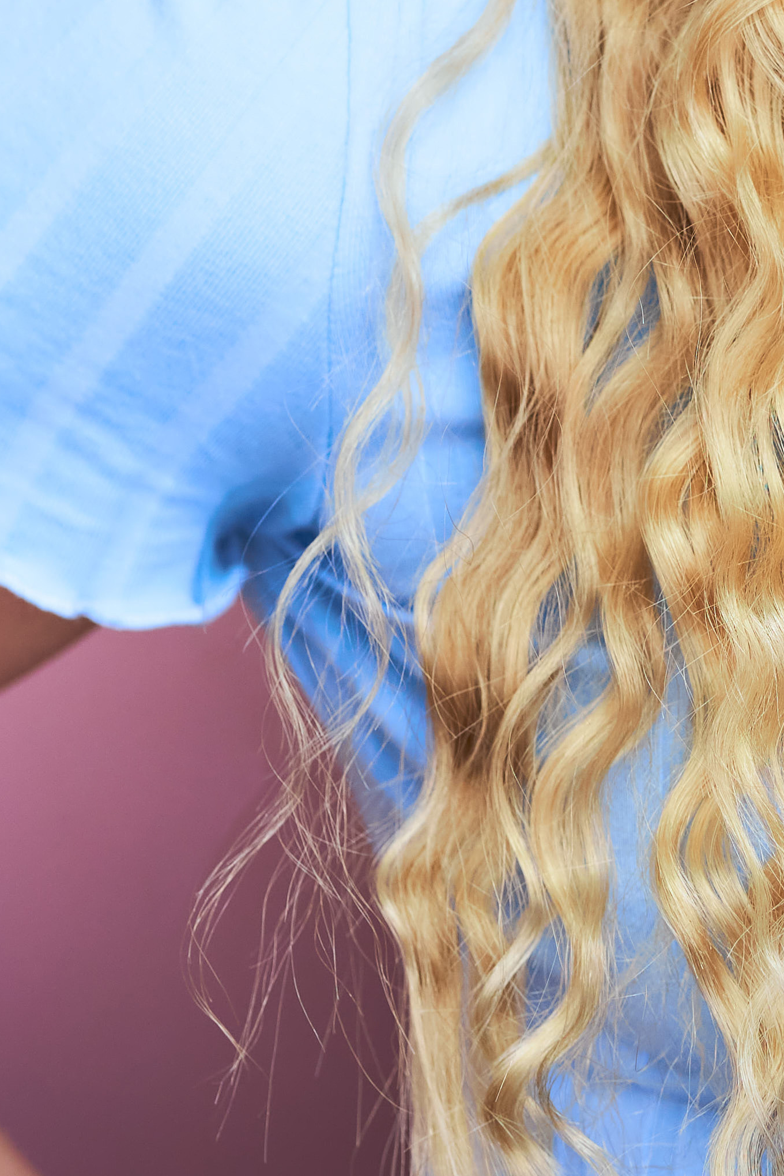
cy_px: -210
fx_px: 8166
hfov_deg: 5.5
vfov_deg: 8.2
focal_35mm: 250
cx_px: 1094
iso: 640
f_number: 4.5
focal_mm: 85
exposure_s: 1/200
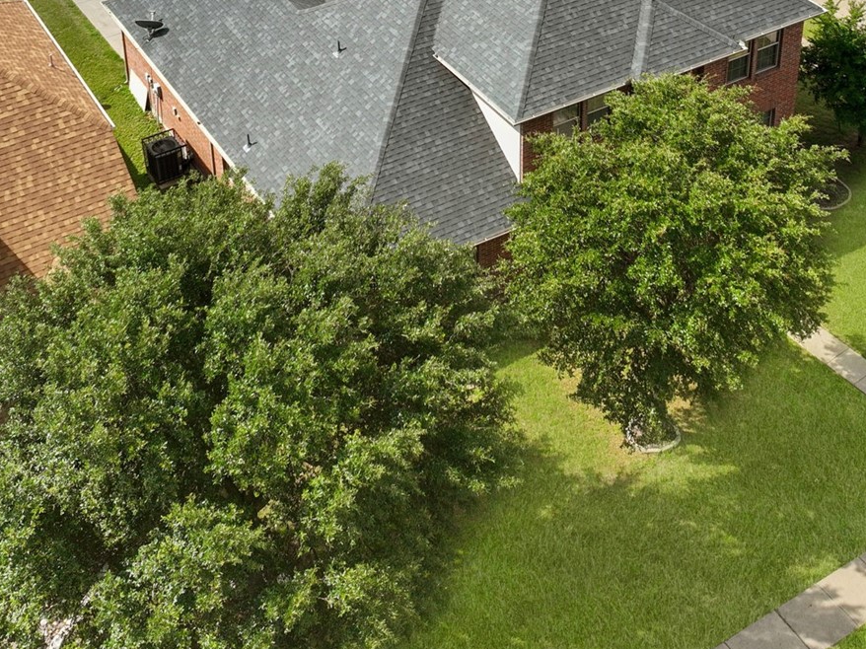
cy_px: -64
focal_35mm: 56
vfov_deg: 24.4
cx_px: 458
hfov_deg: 34.3
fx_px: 1401
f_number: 2.8
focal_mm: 12.29
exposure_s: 1/1250
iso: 120
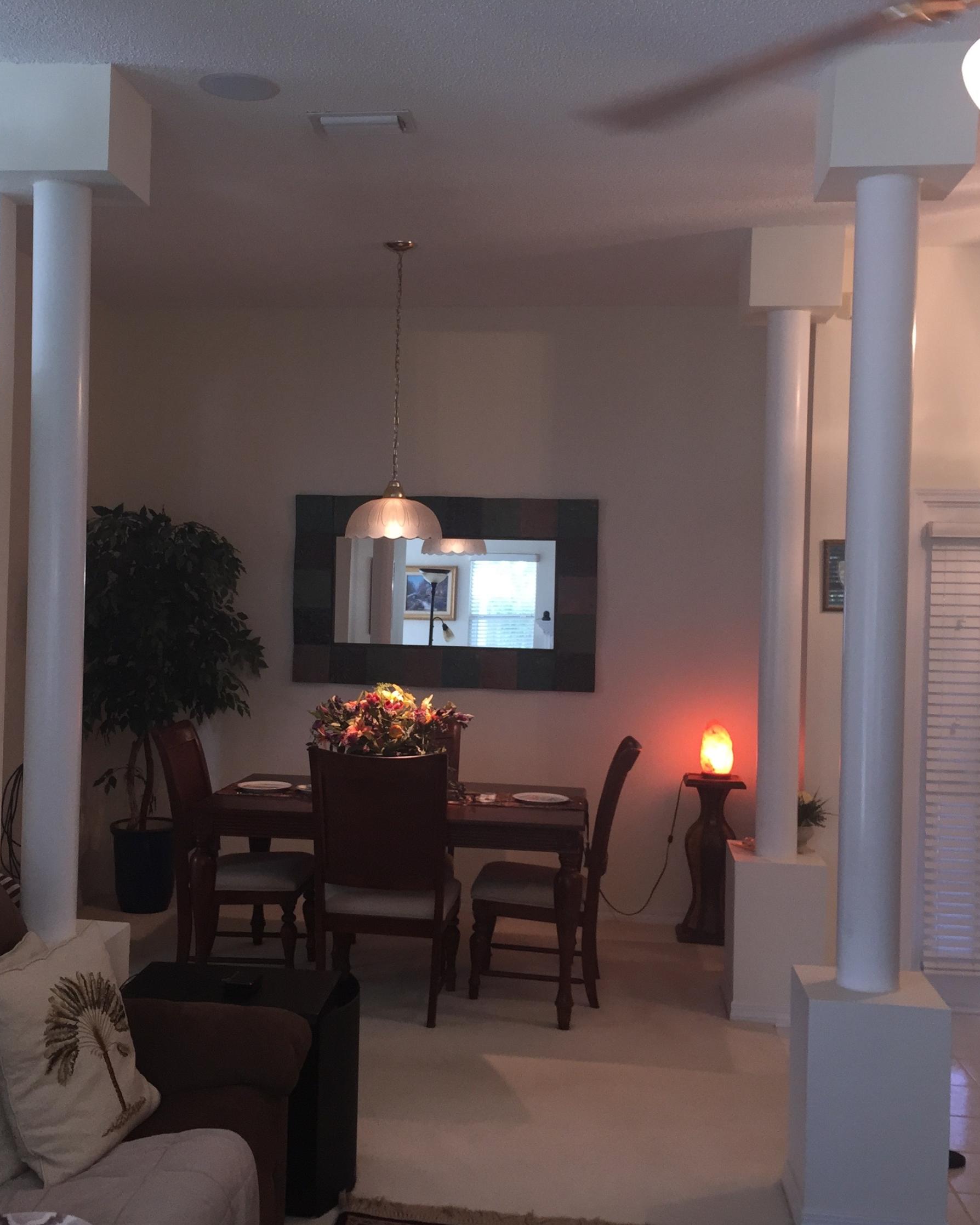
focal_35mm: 38
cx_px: 414
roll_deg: -2.3
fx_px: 1378
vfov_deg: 47.9
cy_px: 614
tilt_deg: -2.1
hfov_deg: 39.1
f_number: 2.2
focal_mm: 4.15
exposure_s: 1/30
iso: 80
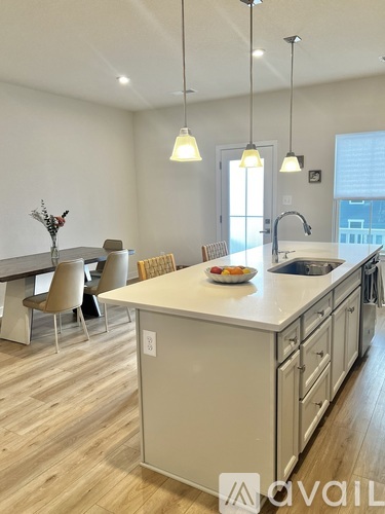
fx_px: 386
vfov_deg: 67.3
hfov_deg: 53.1
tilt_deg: -8.9
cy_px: 257
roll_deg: -1.0
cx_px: 192
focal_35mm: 26
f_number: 1.5
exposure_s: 1/120
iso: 80
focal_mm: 5.7
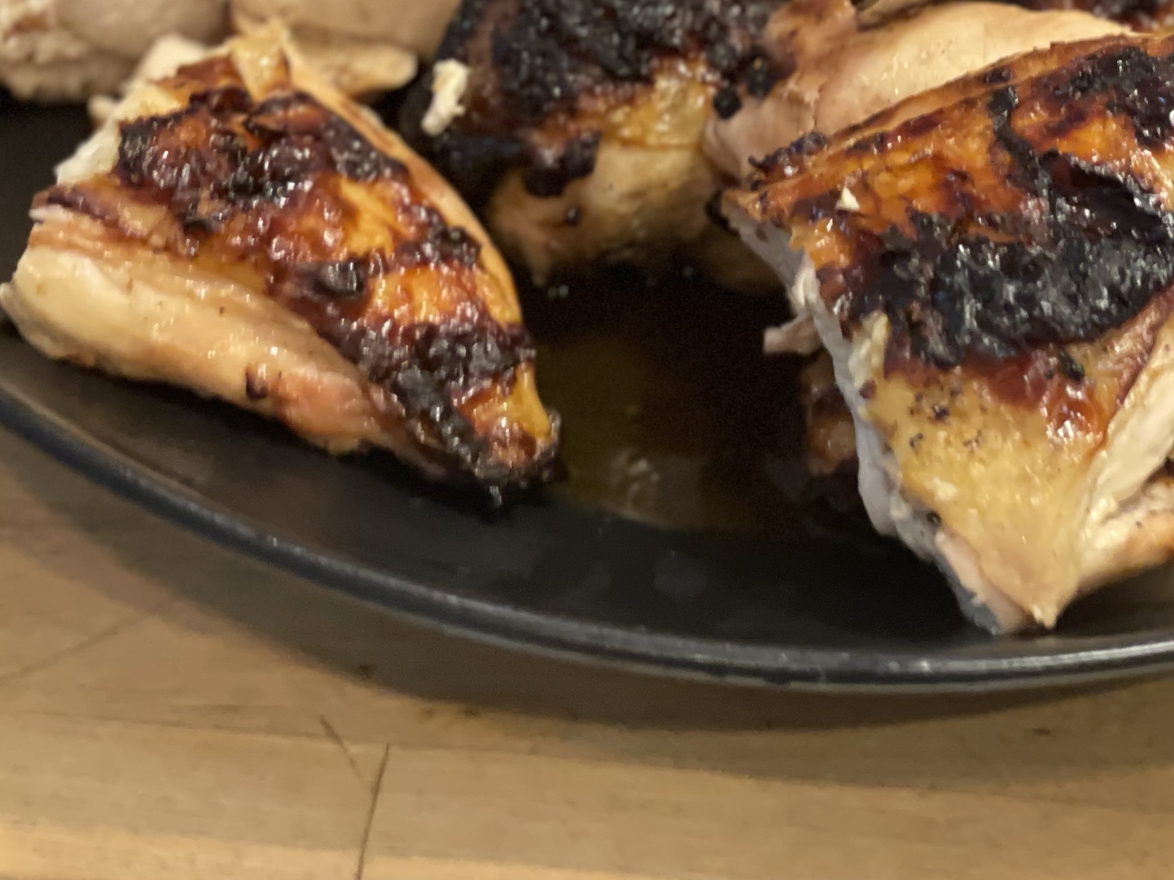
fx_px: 3731
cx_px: 734
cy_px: 171
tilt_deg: -35.5
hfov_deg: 17.9
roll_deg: -2.2
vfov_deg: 13.4
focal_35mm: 110
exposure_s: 1/40
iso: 200
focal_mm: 6
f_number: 2
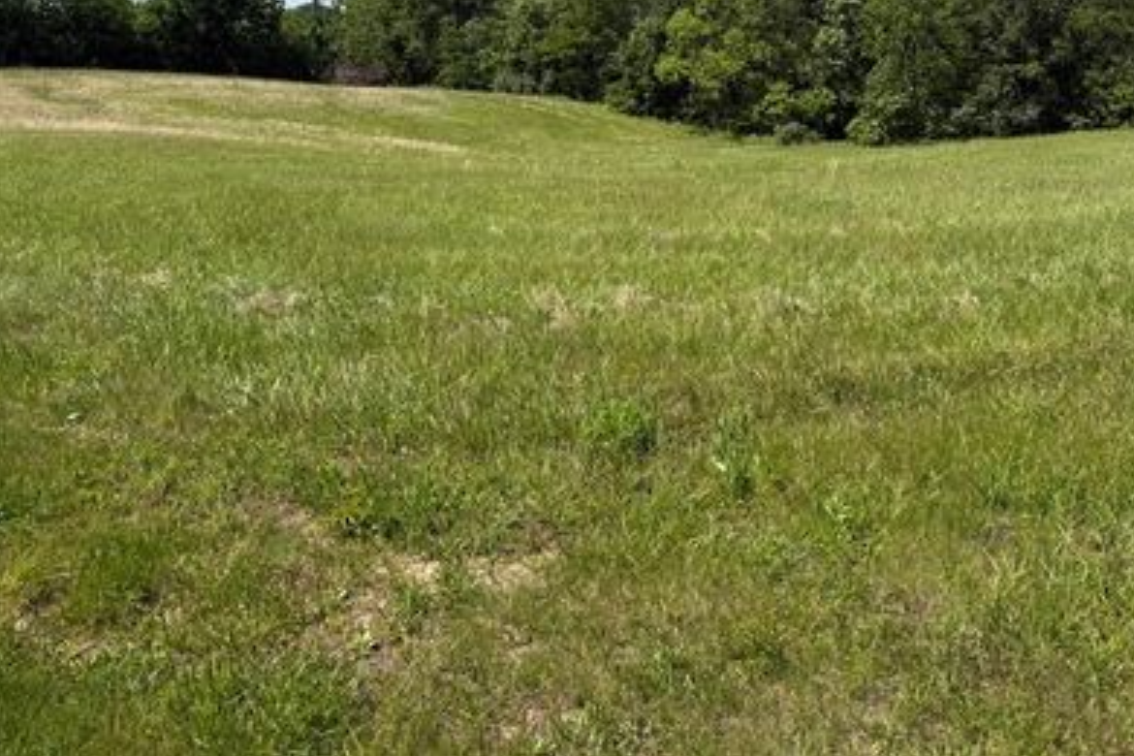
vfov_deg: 40.3
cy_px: 217
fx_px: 1008
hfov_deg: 58.4
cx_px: 666
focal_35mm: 32
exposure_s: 1/4405
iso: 80
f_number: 1.78
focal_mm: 6.76
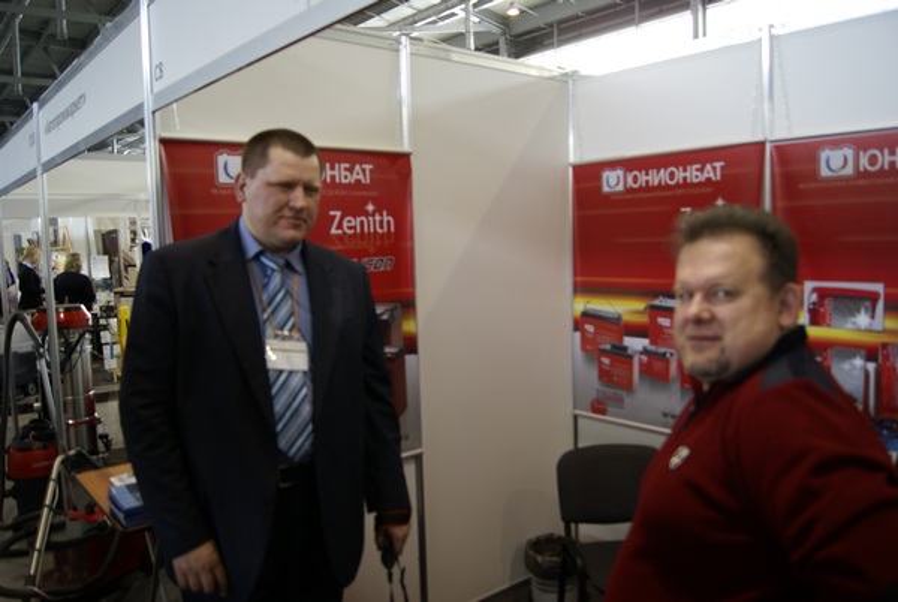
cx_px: 449
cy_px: 301
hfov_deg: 67.3
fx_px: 674
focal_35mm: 27
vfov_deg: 48.1
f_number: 3.5
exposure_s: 1/30
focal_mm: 18
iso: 160
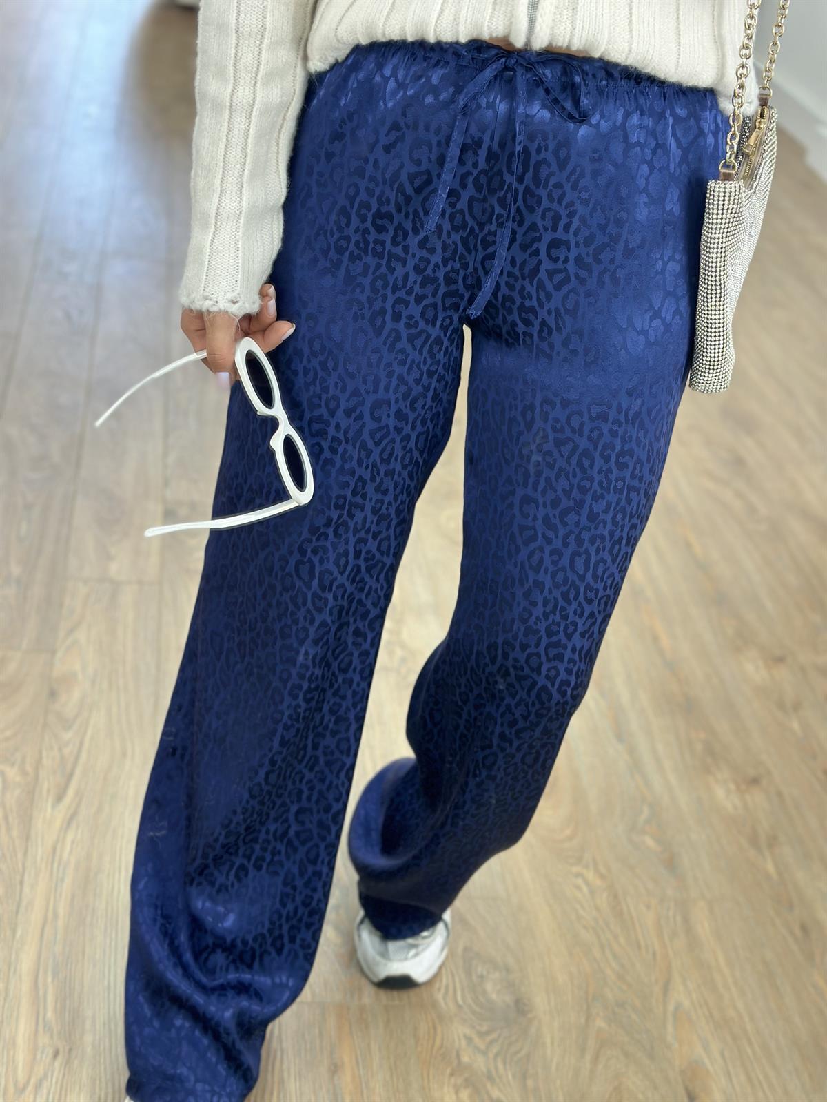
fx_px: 1529
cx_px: 414
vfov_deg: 39.7
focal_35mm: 48
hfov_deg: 30.3
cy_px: 551
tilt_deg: -52.7
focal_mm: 6.86
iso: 100
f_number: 1.78
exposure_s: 1/100
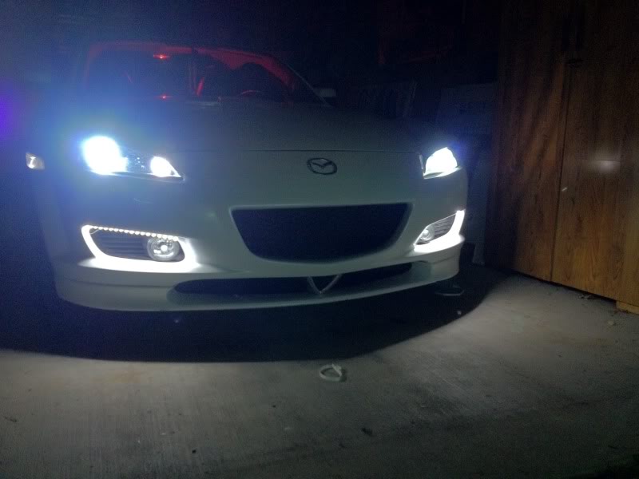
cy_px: 240
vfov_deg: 40.7
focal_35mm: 35
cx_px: 320
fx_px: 646
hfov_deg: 52.6
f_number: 2.4
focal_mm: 4.3
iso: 400
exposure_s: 1/20
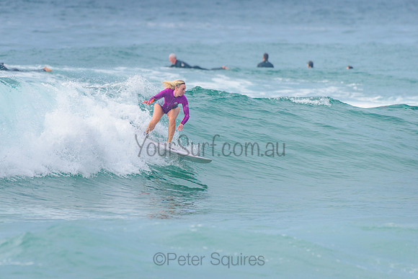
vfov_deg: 2.2
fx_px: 7114
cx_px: 162
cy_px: 108
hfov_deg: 3.4
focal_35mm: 613
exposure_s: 1/2000
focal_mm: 500
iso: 450
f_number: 5.6
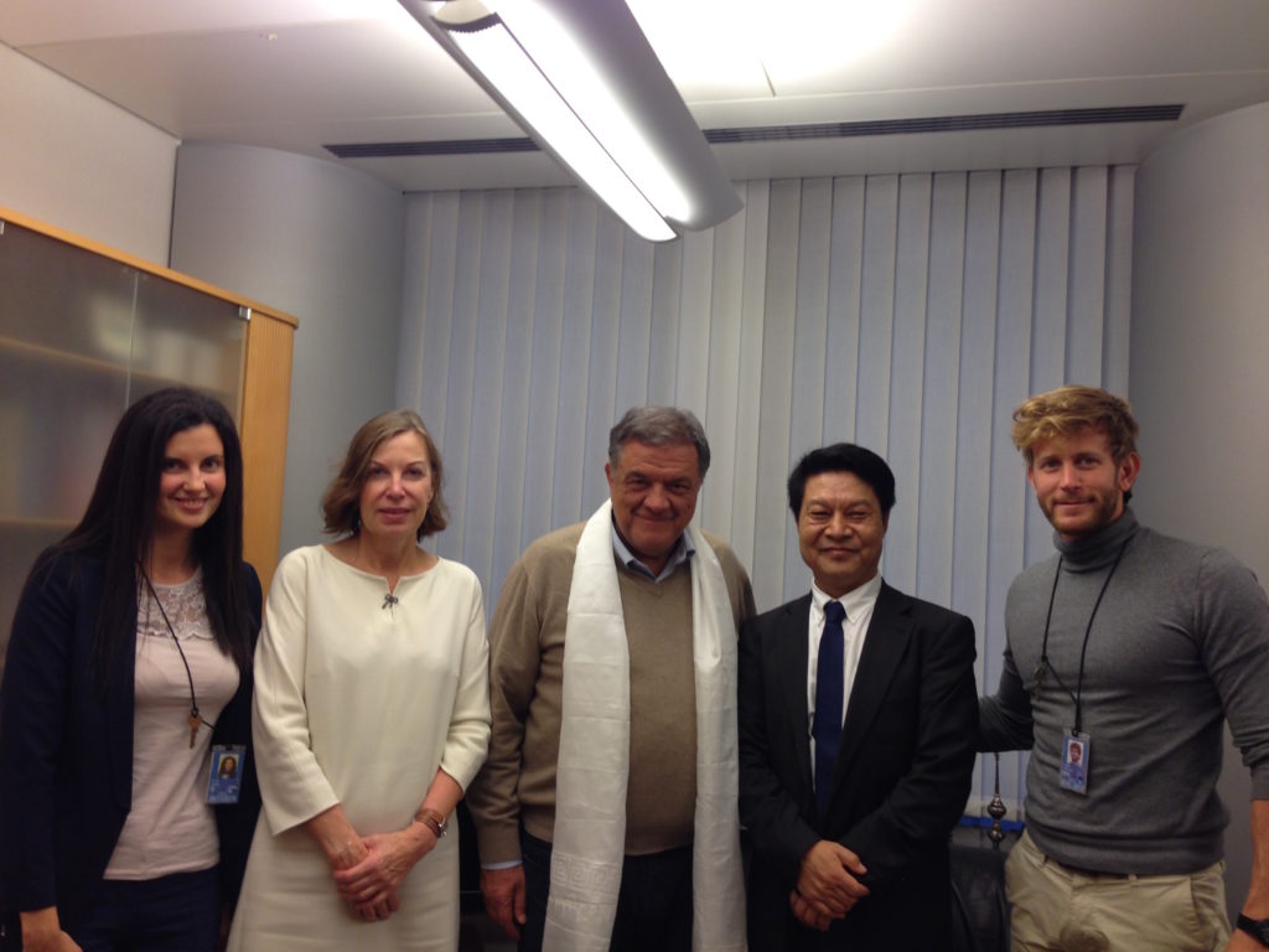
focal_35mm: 33
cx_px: 634
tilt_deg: +3.6
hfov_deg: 55.4
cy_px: 476
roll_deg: -2.8
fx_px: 1210
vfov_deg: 42.9
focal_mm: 4.12
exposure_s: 1/24
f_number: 2.4
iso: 50
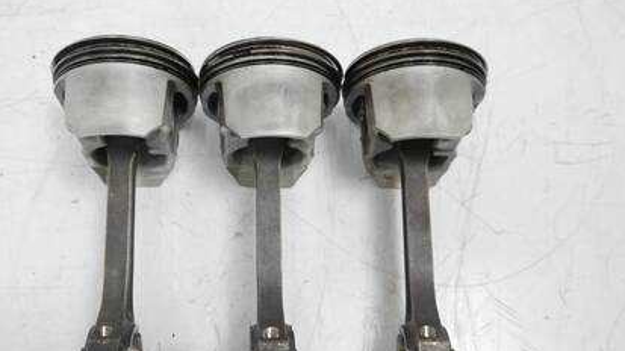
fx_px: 630
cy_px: 230
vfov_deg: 31.0
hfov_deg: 52.7
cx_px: 277
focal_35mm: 38
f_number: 3.5
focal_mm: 15
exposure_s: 1/60
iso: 500
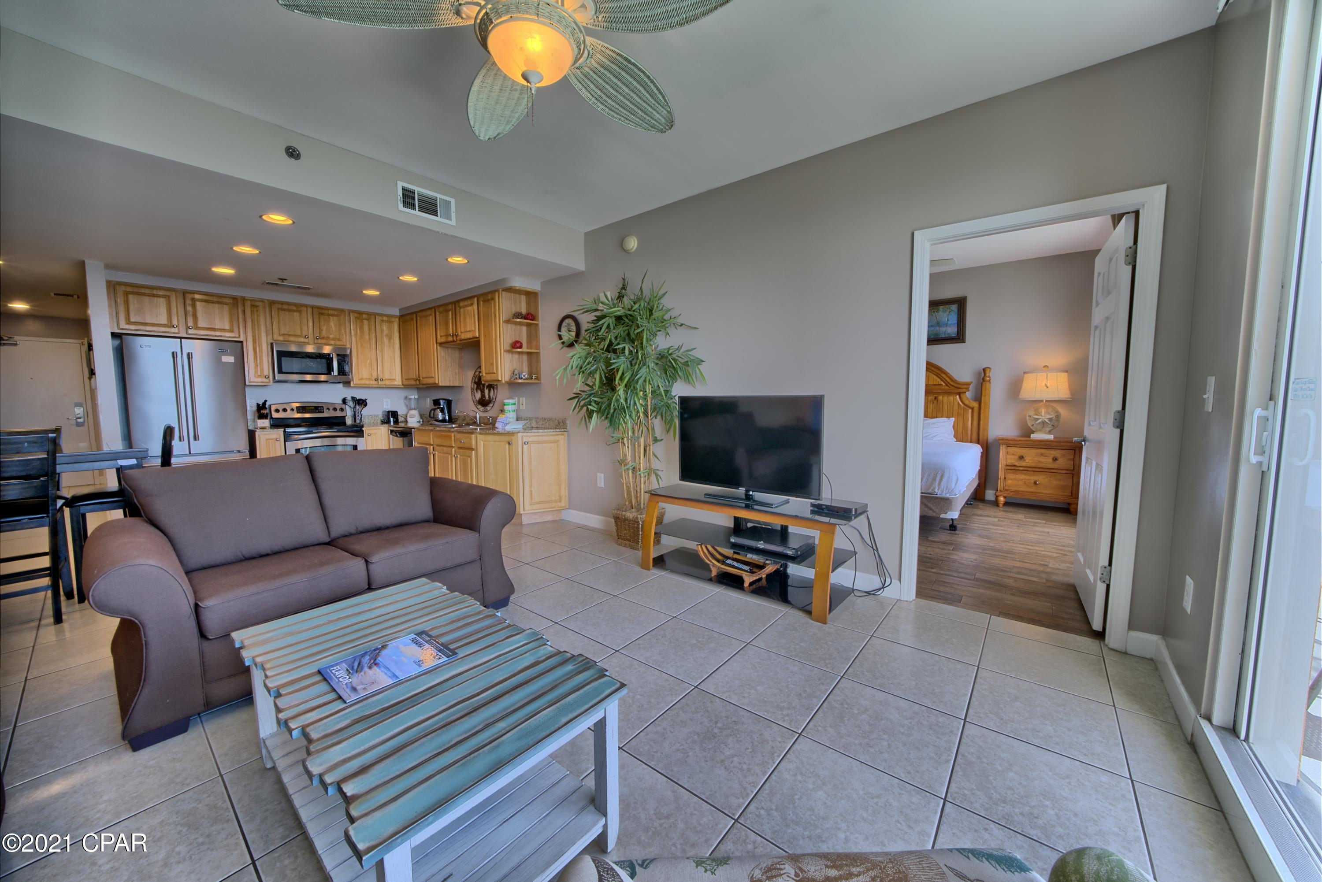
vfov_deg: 85.5
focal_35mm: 13
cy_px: 441
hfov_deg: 108.3
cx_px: 661
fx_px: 477
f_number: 19
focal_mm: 13
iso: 200
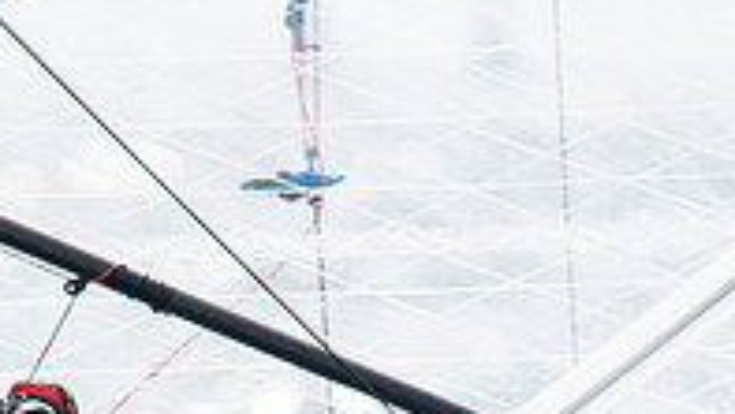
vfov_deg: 0.9
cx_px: -153
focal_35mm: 1390
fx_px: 27101
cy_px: 640
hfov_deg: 1.6
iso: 400
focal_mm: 300
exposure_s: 1/3200
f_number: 5
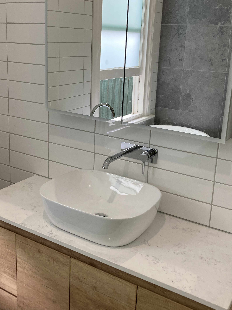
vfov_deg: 46.5
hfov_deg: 35.9
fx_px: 357
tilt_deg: -13.7
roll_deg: -1.0
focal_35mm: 40
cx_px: 107
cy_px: 125
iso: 125
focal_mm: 3.99
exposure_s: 1/60
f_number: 1.8
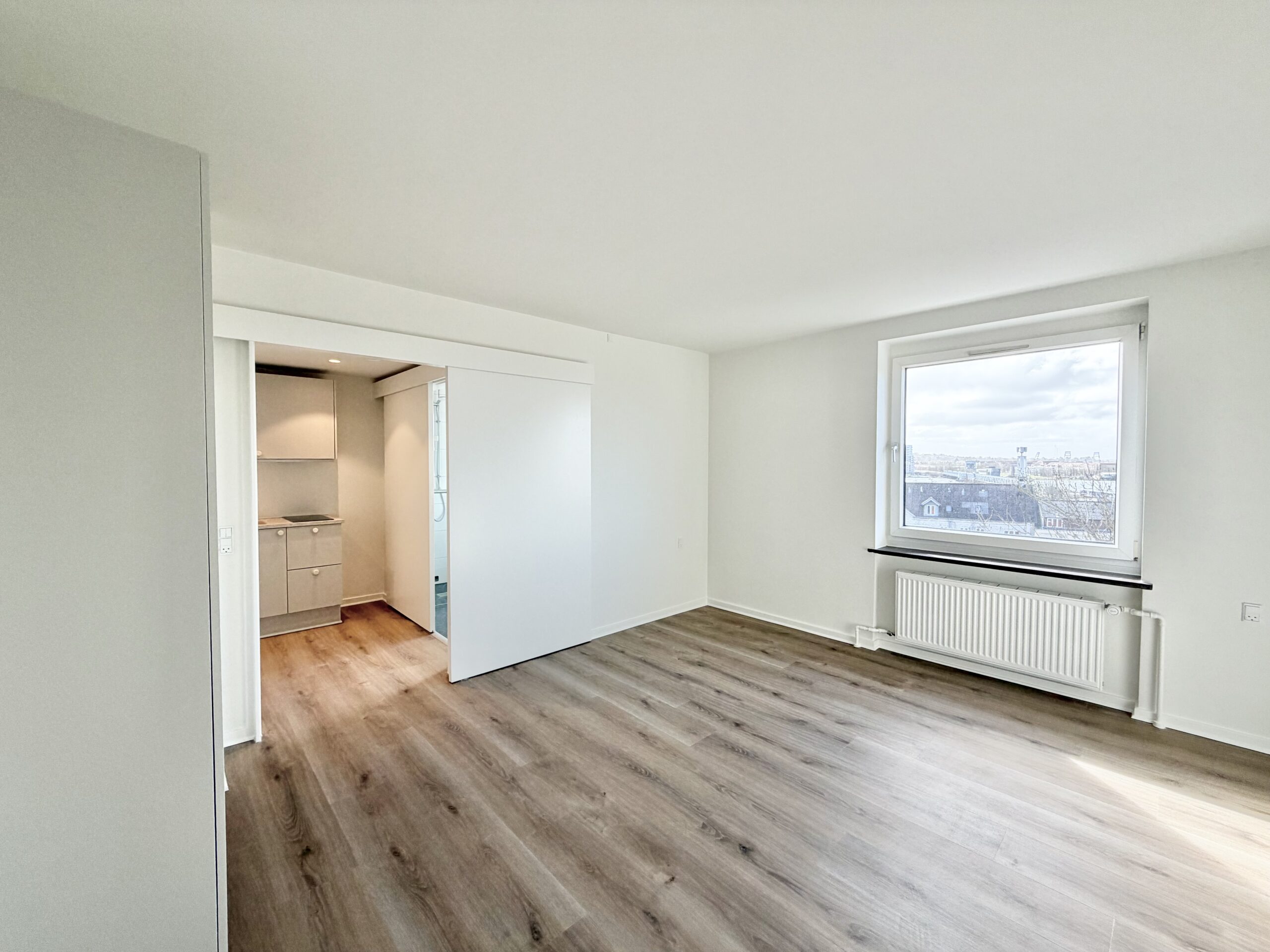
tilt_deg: -1.4
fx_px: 514
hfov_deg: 102.1
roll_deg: +0.5
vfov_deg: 85.7
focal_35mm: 14
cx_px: 635
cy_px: 476
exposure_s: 1/197
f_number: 2.2
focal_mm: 2.22
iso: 40
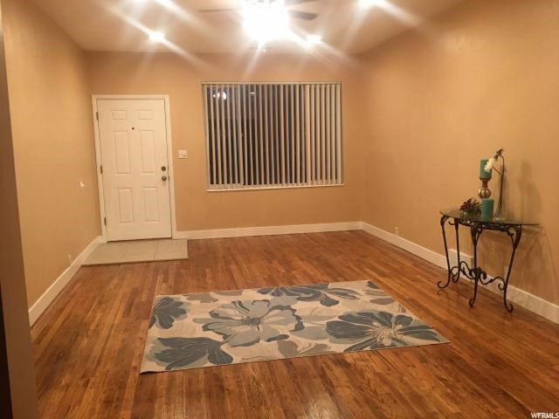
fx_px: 468
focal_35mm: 29
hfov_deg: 61.7
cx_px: 280
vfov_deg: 48.2
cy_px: 210
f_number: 2.2
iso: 64
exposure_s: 1/15
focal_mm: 4.15
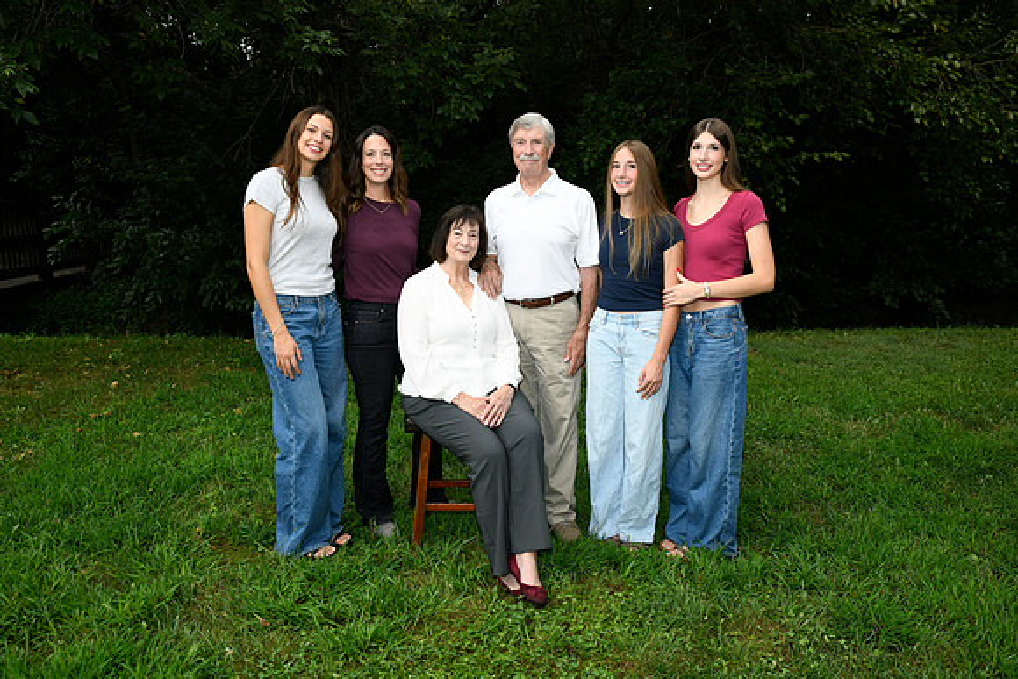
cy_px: 340
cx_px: 509
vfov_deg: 42.3
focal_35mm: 31
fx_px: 877
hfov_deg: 60.3
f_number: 5.6
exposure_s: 1/250
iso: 1600
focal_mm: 31
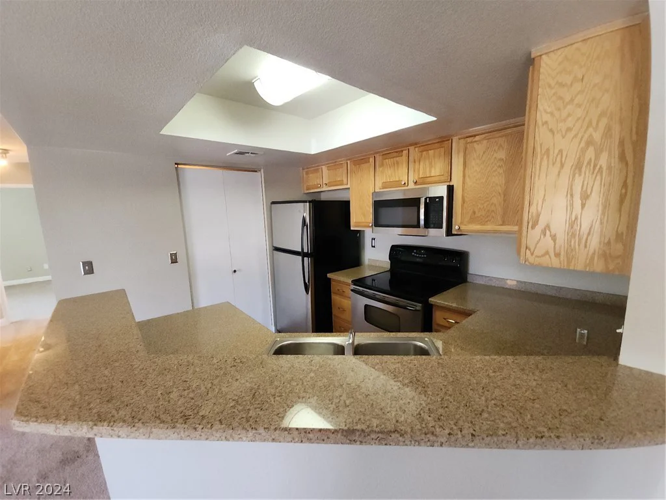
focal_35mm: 13
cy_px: 250
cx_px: 333
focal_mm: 2.2
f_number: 2.2
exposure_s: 1/60
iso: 400
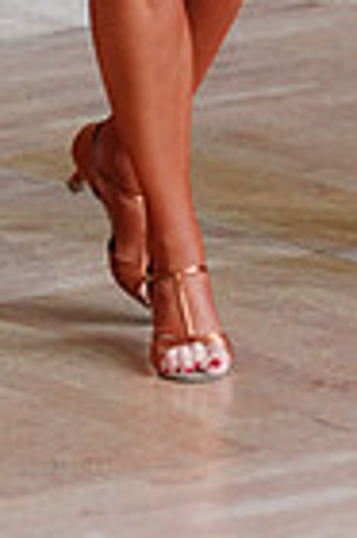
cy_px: -342
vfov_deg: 4.2
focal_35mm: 490
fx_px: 7306
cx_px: 367
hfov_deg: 2.8
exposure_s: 1/640
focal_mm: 118
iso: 1250
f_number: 2.8
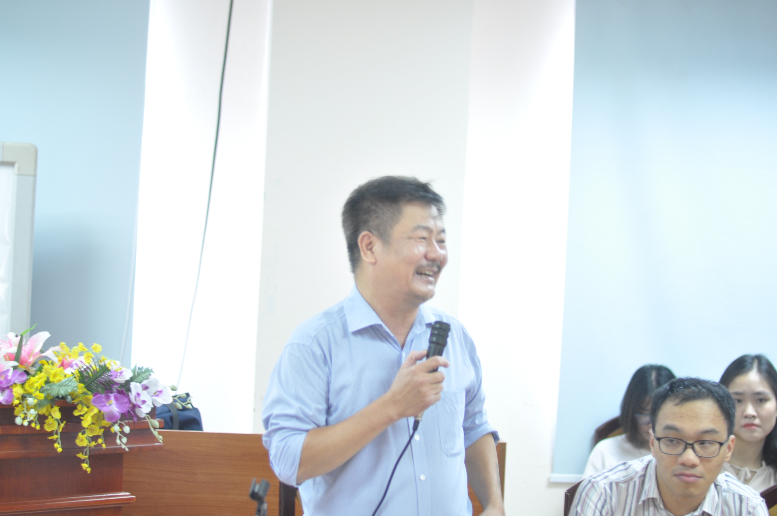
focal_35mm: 75
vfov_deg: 18.1
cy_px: 258
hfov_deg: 27.0
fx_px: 1617
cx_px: 388
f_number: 1.8
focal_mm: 50
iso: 320
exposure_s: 1/20
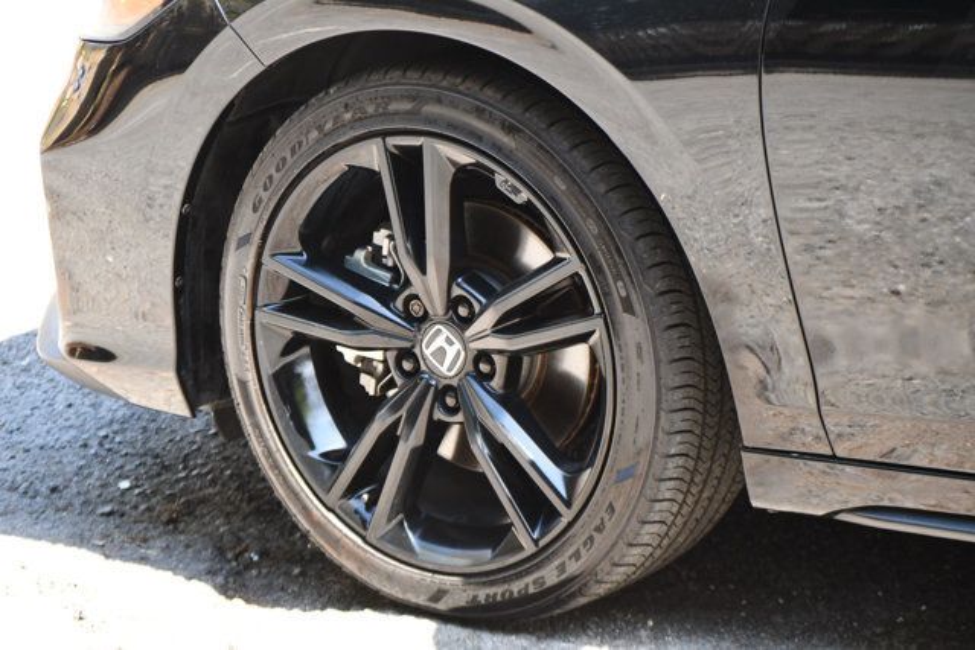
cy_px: 325
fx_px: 3982
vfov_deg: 9.3
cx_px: 488
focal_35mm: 147
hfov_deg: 14.0
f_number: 4.8
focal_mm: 98
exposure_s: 1/250
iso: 640
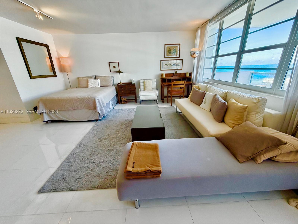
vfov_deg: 85.7
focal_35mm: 14
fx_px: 121
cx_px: 149
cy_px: 112
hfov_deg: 102.1
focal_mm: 2.22
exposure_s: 1/120
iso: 200
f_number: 2.2
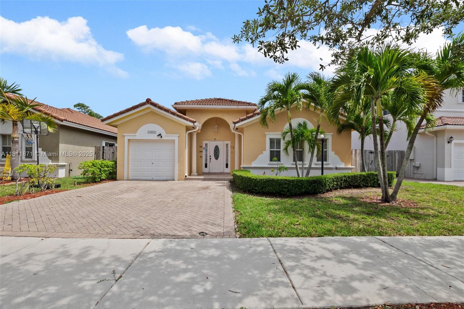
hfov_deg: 100.4
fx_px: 193
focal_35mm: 15
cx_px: 232
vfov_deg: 77.3
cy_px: 154
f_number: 8
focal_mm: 10
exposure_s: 1/500
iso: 200
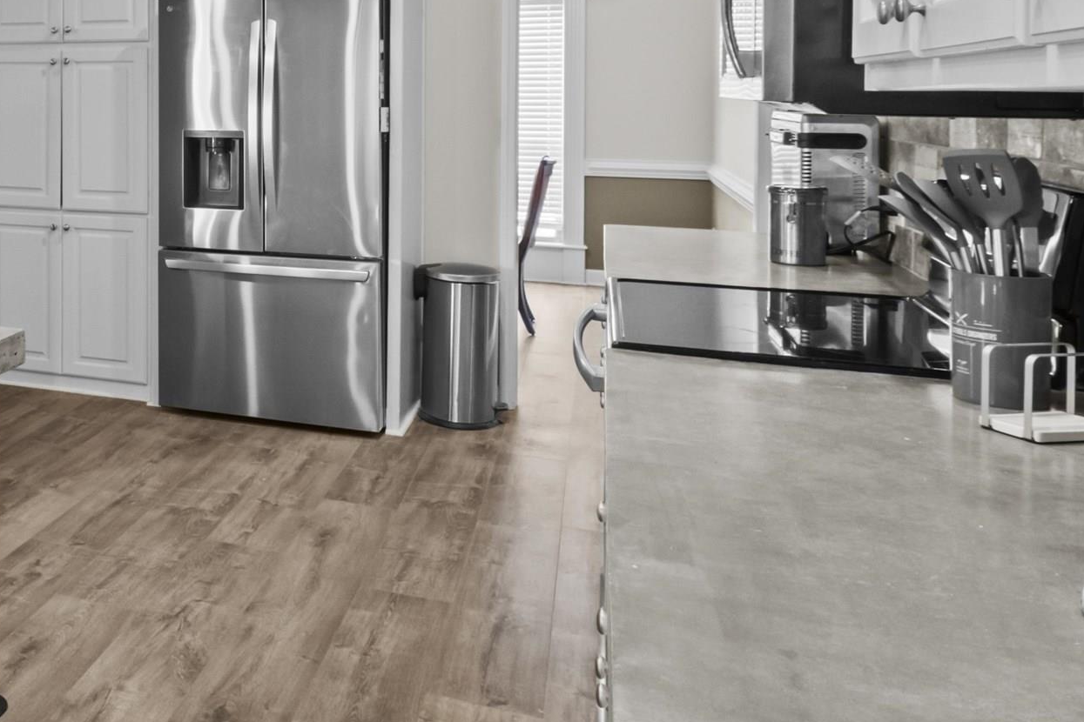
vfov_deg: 34.6
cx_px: -13
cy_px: 128
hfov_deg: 43.9
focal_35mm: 37
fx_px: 1114
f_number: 7.1
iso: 800
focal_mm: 10
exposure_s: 1/1.25
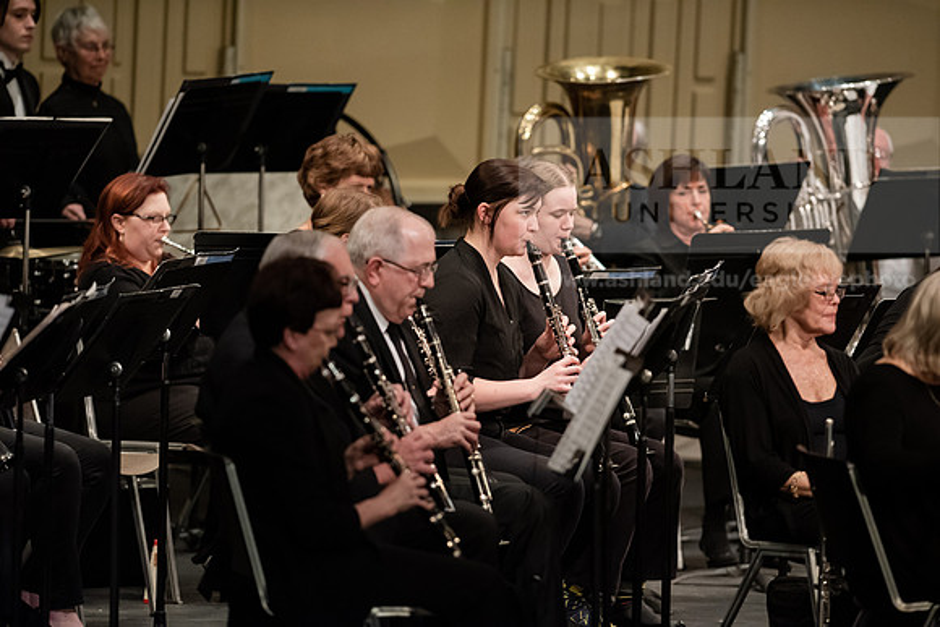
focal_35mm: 300
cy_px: 314
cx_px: 470
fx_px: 7835
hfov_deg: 6.9
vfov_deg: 4.6
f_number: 3.5
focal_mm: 300
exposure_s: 1/320
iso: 4000
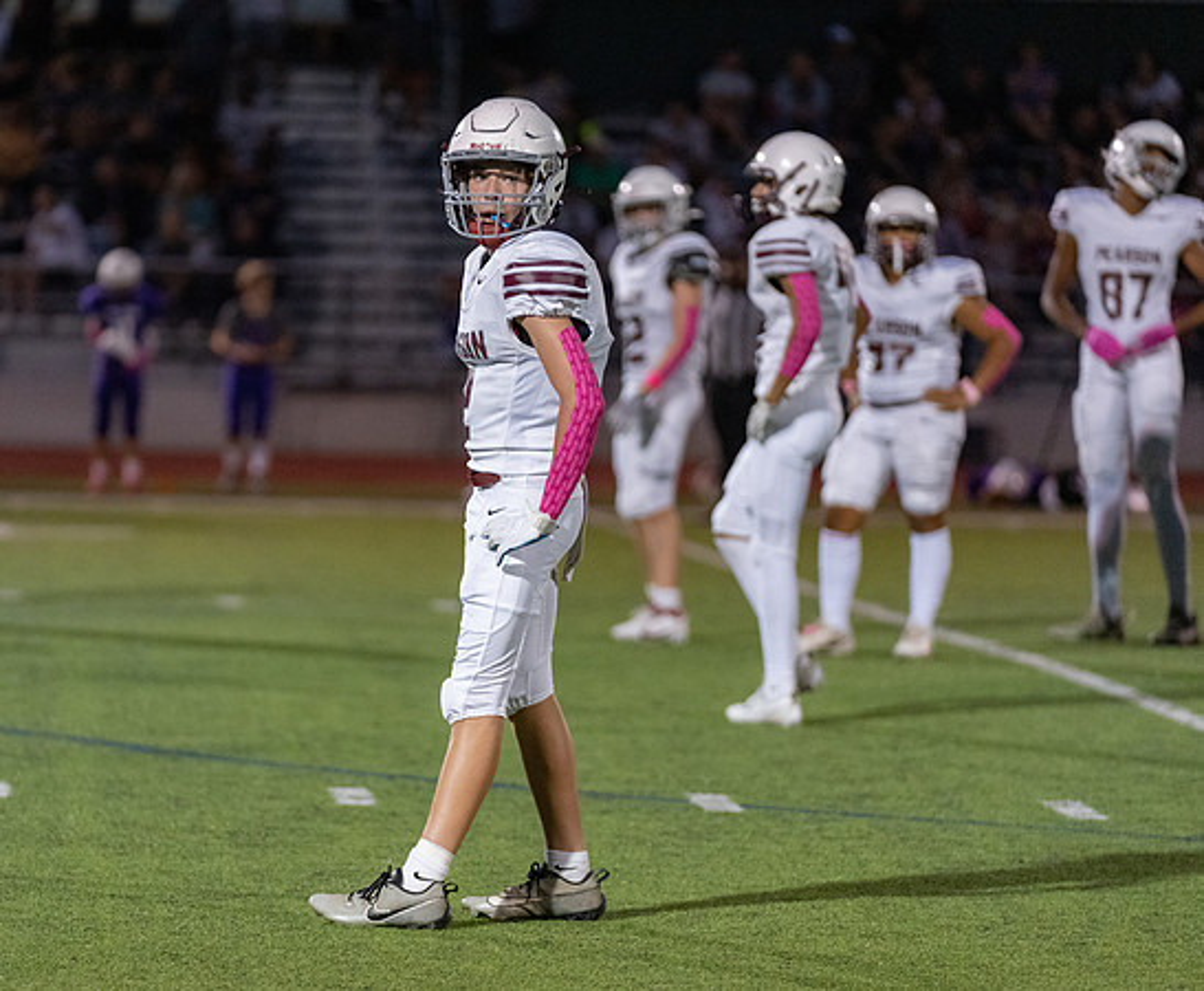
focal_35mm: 214
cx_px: 424
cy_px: 518
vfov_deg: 7.4
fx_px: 7701
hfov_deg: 8.9
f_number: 2.8
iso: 5000
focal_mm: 176
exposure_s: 1/1250
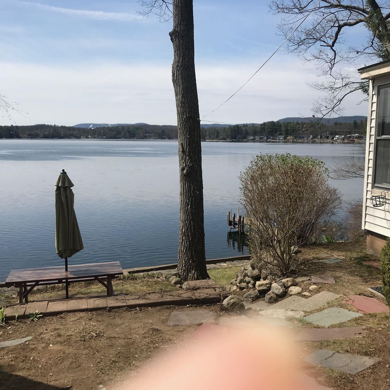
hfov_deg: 48.4
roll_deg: +1.2
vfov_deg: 48.4
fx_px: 433
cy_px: 199
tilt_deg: -9.1
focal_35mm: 34
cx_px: 191
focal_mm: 3.99
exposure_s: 1/3690
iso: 20
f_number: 1.8
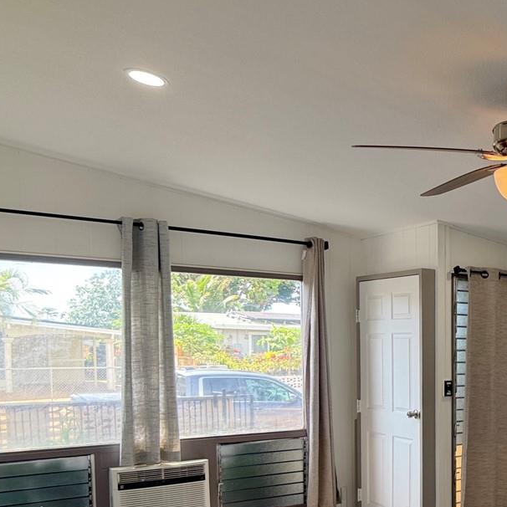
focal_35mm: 56
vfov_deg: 30.0
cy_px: 392
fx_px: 928
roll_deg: +0.1
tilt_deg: -1.7
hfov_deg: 27.5
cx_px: 581
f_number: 1.78
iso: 100
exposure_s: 1/262
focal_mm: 6.76
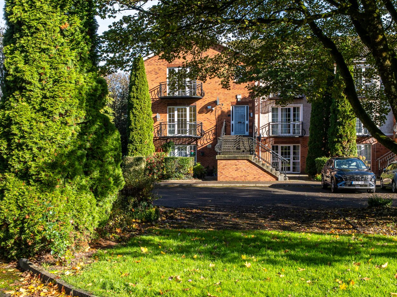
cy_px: 170
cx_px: 210
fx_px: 447
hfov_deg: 47.8
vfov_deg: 36.7
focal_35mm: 39
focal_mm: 21
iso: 250
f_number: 8
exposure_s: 1/250
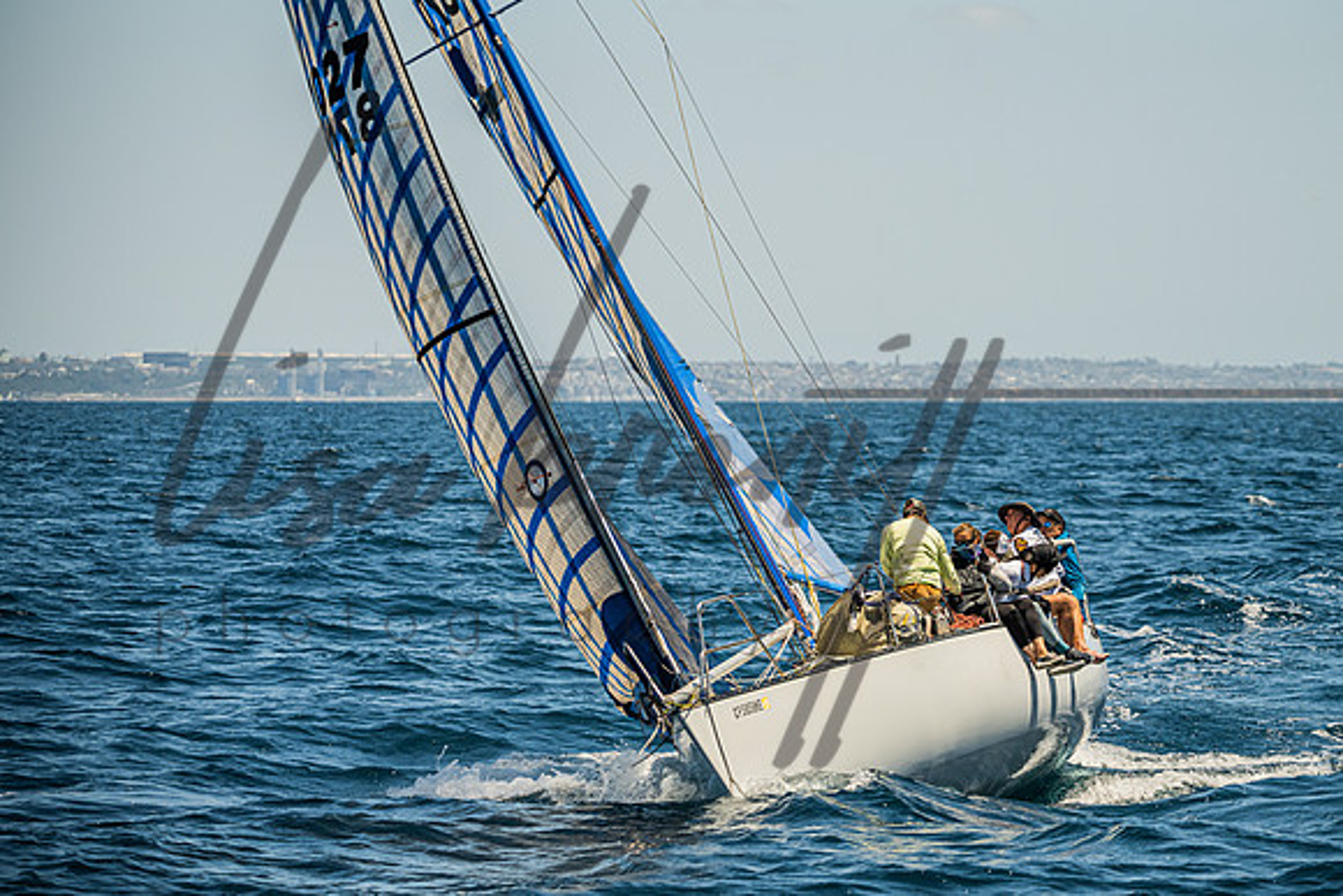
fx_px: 7735
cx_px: 792
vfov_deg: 6.6
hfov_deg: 9.9
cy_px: 451
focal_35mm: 207
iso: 320
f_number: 4.8
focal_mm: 175
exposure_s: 1/1600
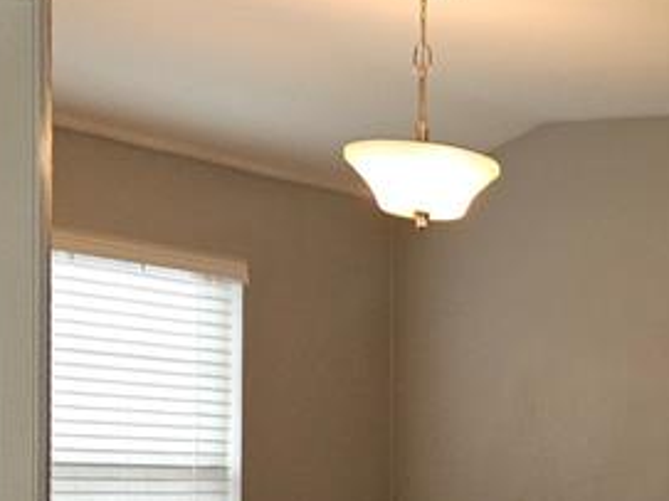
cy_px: 496
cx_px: 1081
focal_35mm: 87
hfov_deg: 19.0
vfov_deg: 16.6
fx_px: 1681
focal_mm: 6.3
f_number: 1.7
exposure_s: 1/60
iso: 80
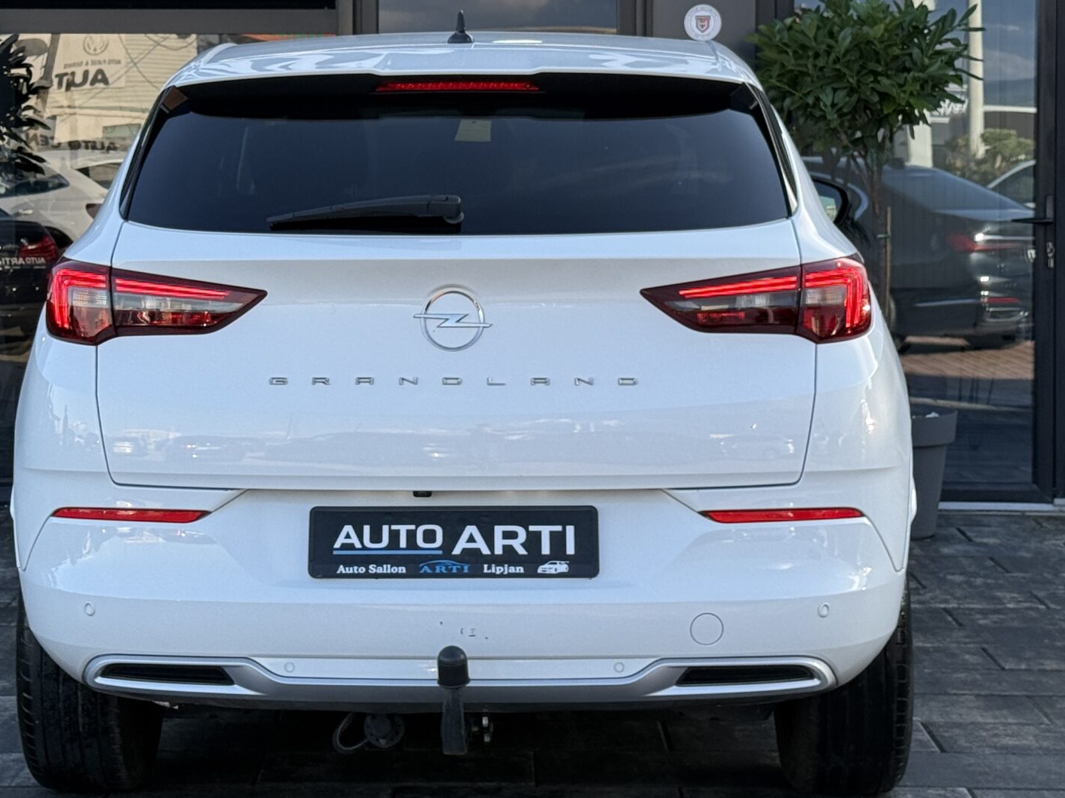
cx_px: 432
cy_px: 223
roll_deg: -0.8
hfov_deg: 22.5
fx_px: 2677
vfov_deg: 16.9
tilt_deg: -1.1
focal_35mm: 87
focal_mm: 6.76
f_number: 1.78
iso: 80
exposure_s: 1/987
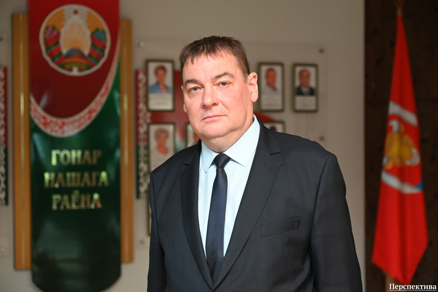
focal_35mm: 70
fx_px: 852
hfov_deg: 28.8
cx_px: 219
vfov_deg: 19.5
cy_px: 146
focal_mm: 70
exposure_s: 1/60
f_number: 4
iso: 1600
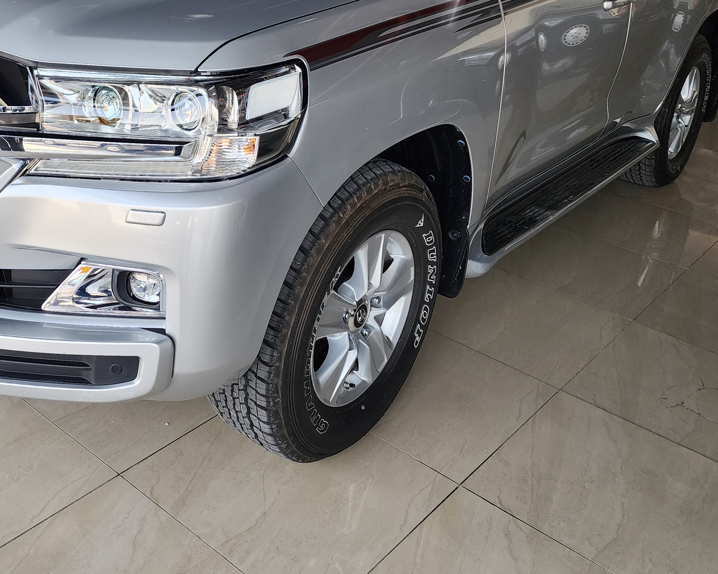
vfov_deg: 36.2
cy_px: 119
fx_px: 850
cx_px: 229
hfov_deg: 45.0
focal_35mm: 40
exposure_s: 1/180
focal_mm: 6.4
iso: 100
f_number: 1.8
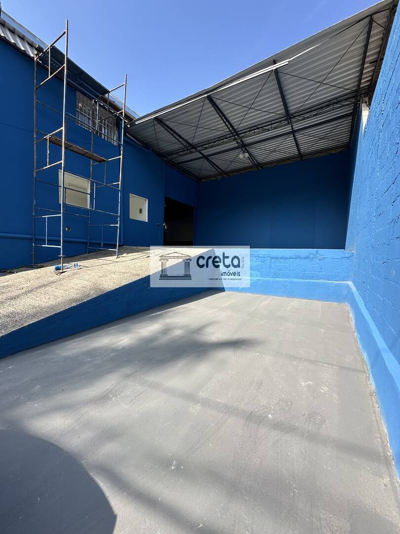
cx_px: 200
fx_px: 216
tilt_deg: -2.9
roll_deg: -2.6
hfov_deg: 85.7
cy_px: 267
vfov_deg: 102.1
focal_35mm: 14
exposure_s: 1/711
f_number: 2.2
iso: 40
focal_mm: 2.22
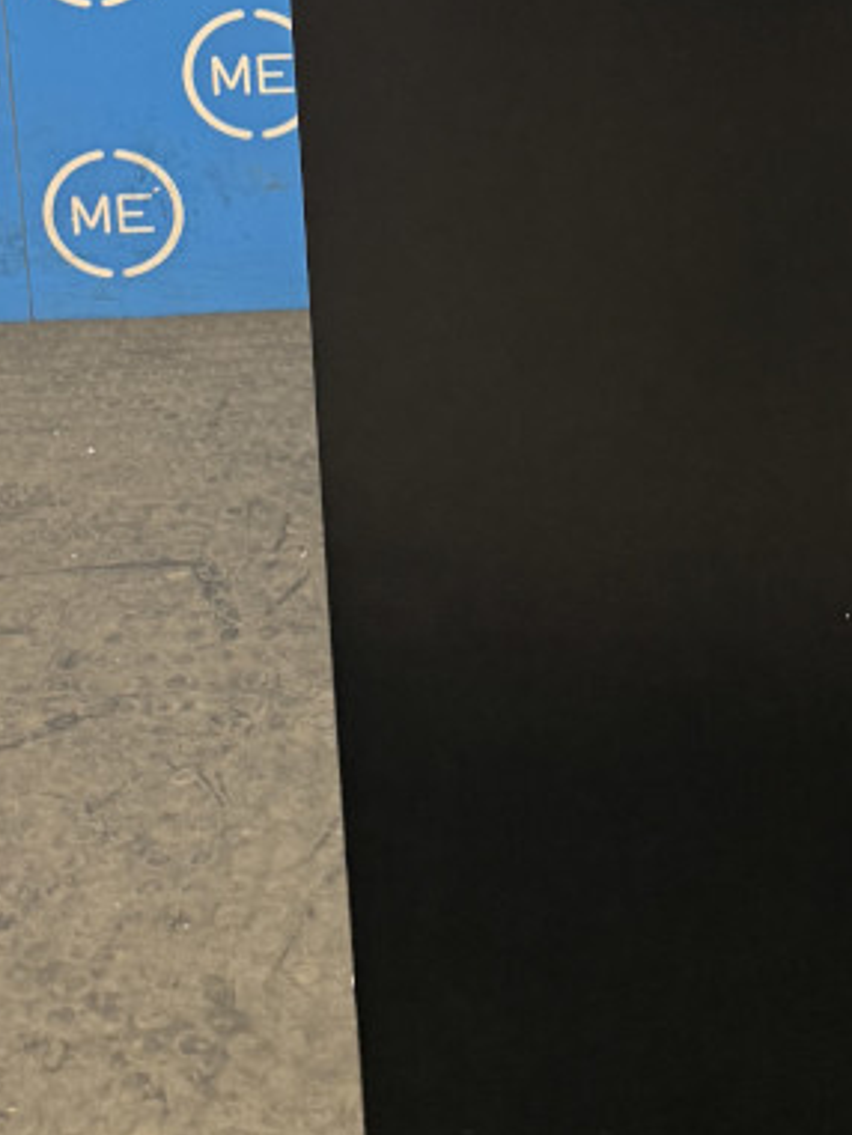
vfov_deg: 24.6
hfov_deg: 20.1
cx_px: 752
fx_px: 2362
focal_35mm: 72
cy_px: -200
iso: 160
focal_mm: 6.76
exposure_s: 1/50
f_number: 1.78
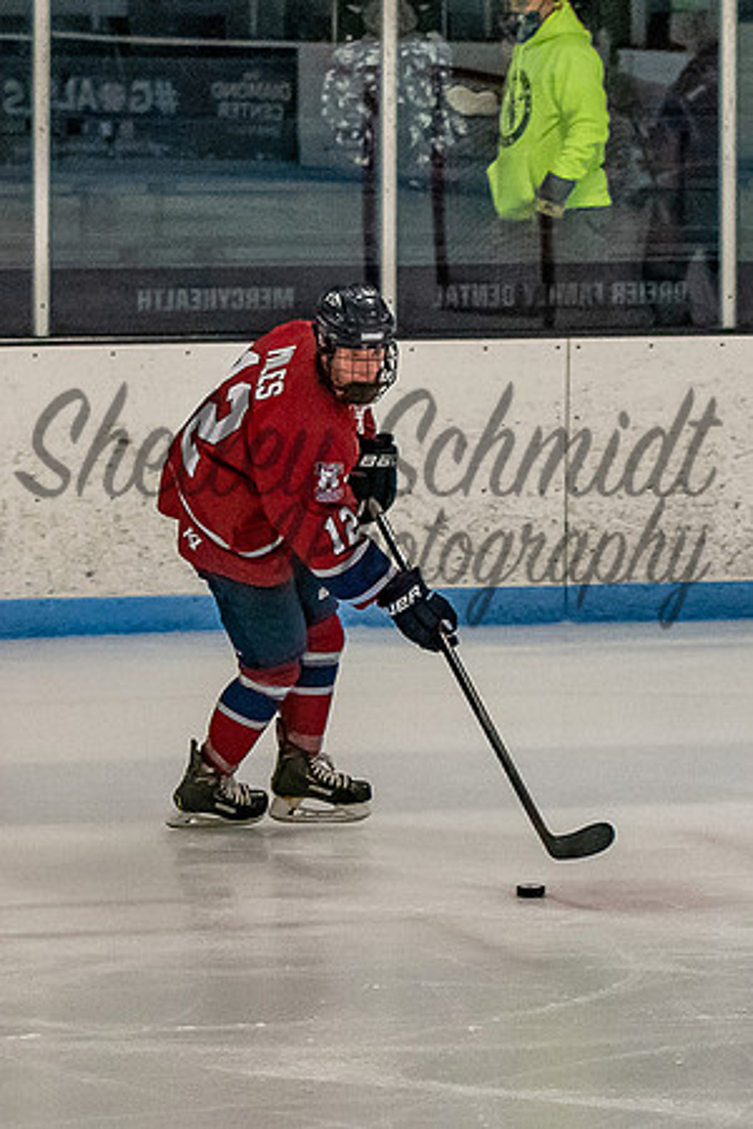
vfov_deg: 8.3
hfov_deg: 5.5
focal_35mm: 249
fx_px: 7810
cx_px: 275
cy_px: 644
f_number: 3.5
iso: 2500
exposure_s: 1/800
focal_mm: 70
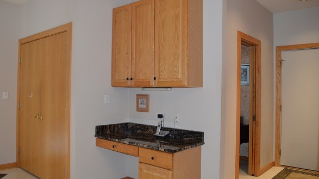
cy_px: 88
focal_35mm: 29
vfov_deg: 40.2
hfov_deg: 66.1
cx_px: 158
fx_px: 245
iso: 400
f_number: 4
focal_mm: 18
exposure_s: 1/60
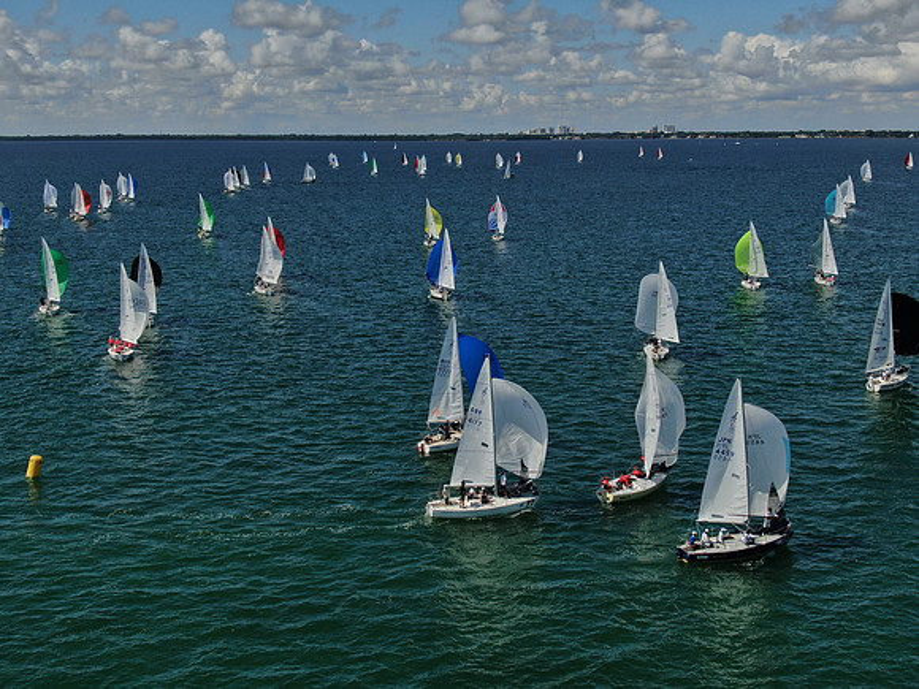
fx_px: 1248
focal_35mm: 47
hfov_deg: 40.4
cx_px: 460
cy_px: 344
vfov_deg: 30.9
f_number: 3.8
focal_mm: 8.42
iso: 100
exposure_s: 1/2000
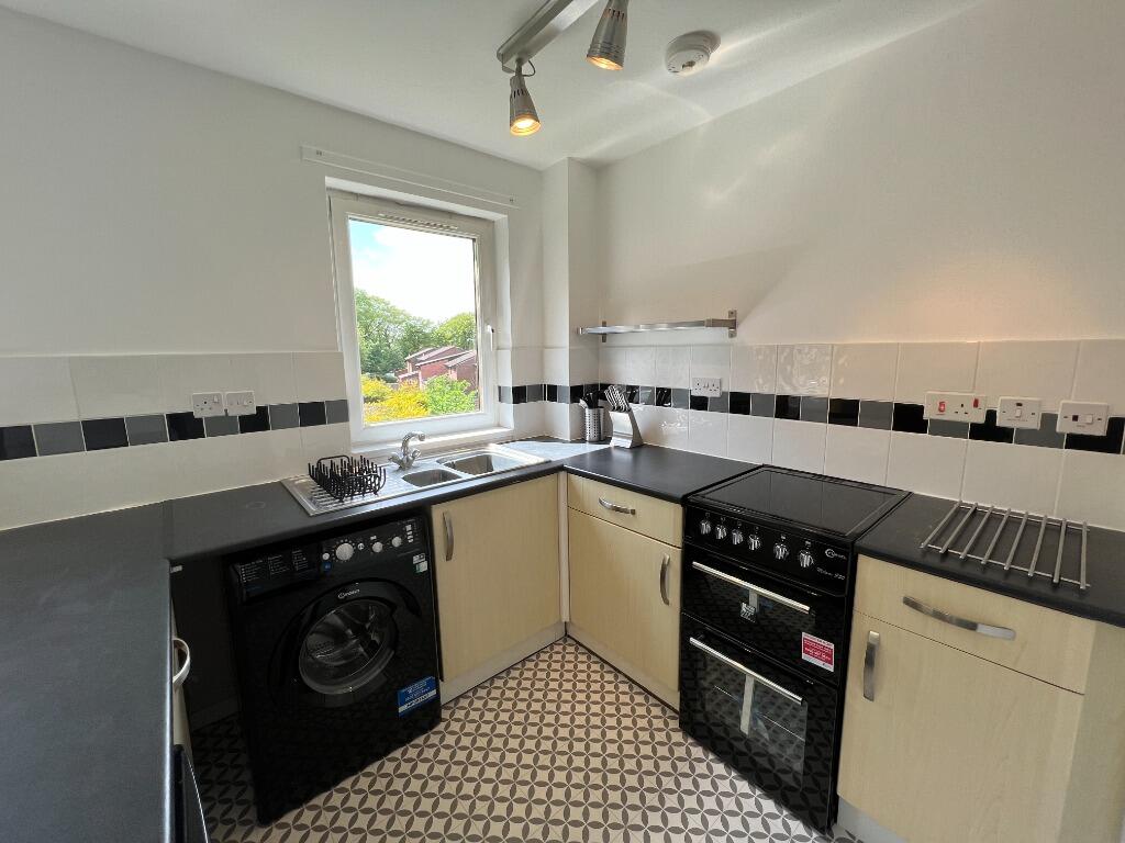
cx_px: 562
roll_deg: +0.8
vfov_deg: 89.9
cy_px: 422
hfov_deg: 106.2
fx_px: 422
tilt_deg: -9.1
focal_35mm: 13
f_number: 1.8
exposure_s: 1/199
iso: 32
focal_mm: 1.57
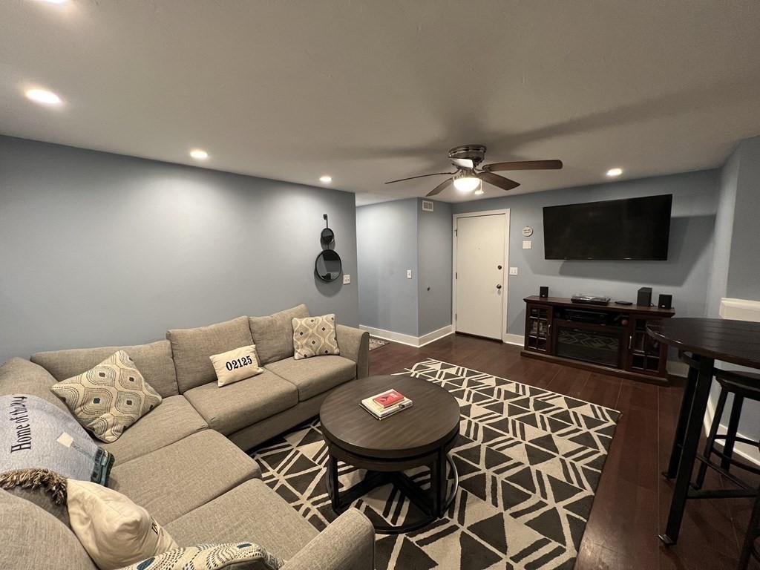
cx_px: 380
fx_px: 285
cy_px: 285
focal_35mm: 13
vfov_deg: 89.9
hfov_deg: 106.2
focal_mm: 1.57
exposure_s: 1/60
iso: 250
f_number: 1.8
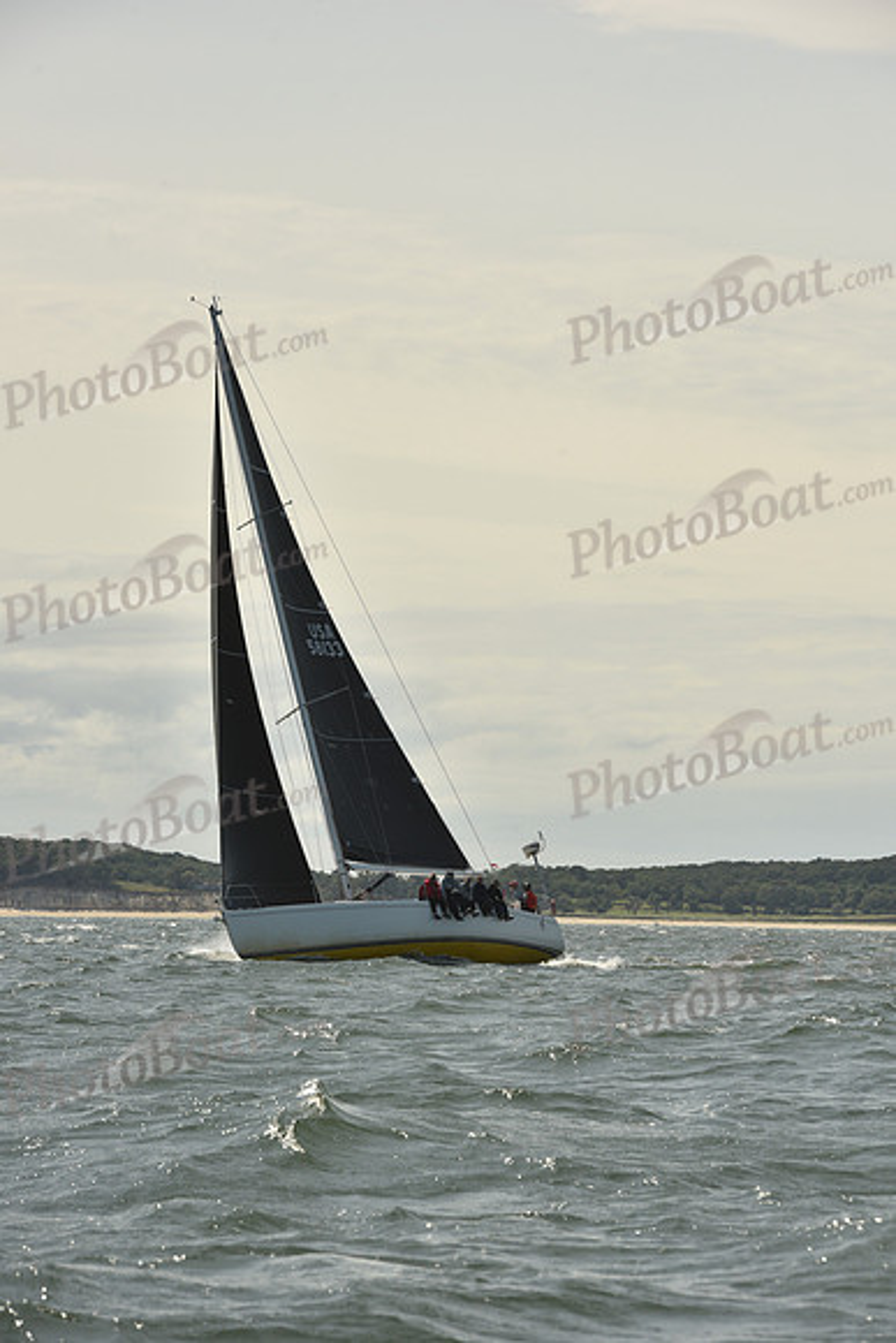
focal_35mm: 160
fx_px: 5969
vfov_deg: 12.8
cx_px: 448
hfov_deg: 8.6
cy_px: 672
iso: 250
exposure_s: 1/800
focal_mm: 160
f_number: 11
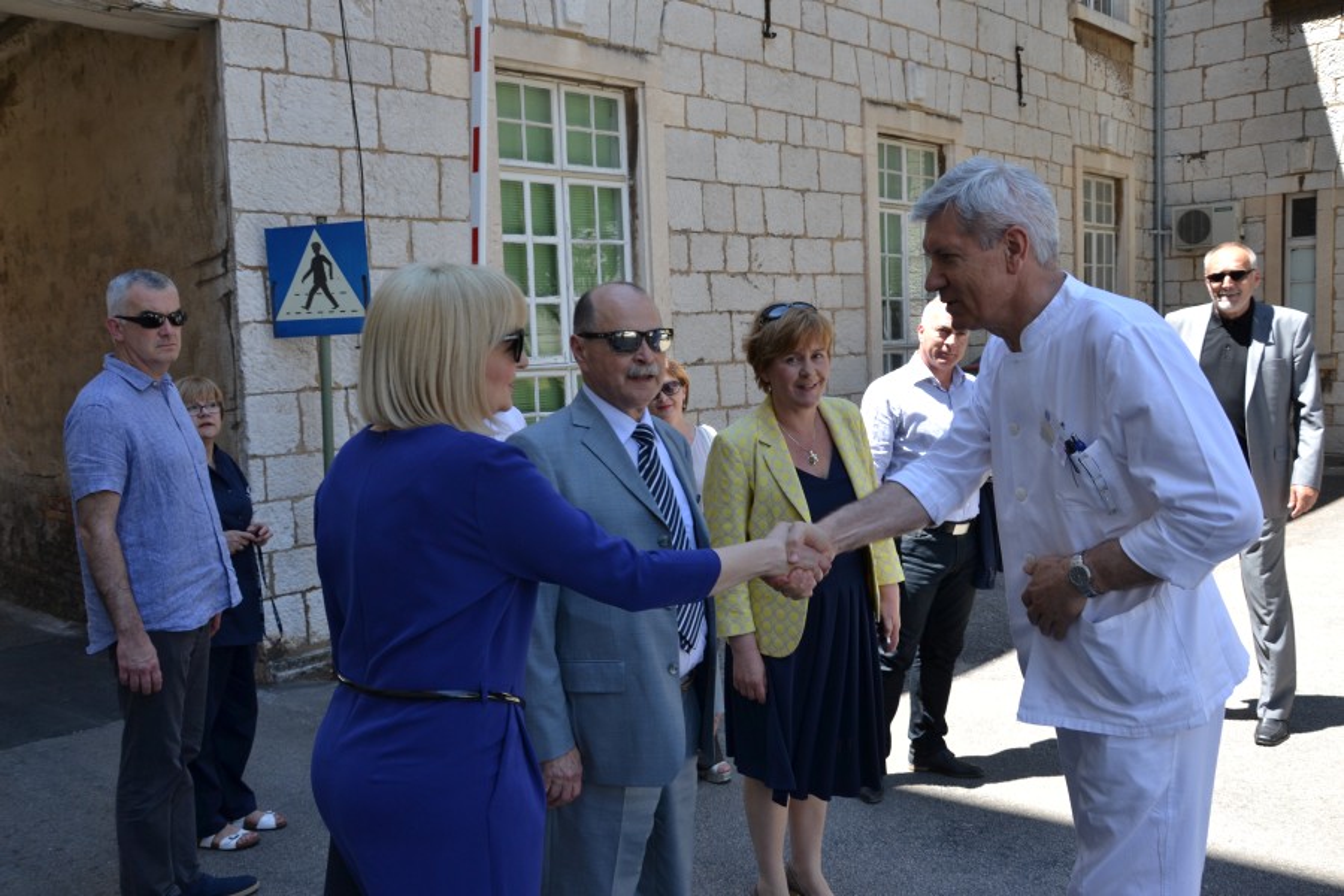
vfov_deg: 41.7
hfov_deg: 59.5
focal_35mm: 32
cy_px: 448
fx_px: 1176
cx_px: 672
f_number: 5.6
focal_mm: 21
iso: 125
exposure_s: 1/125
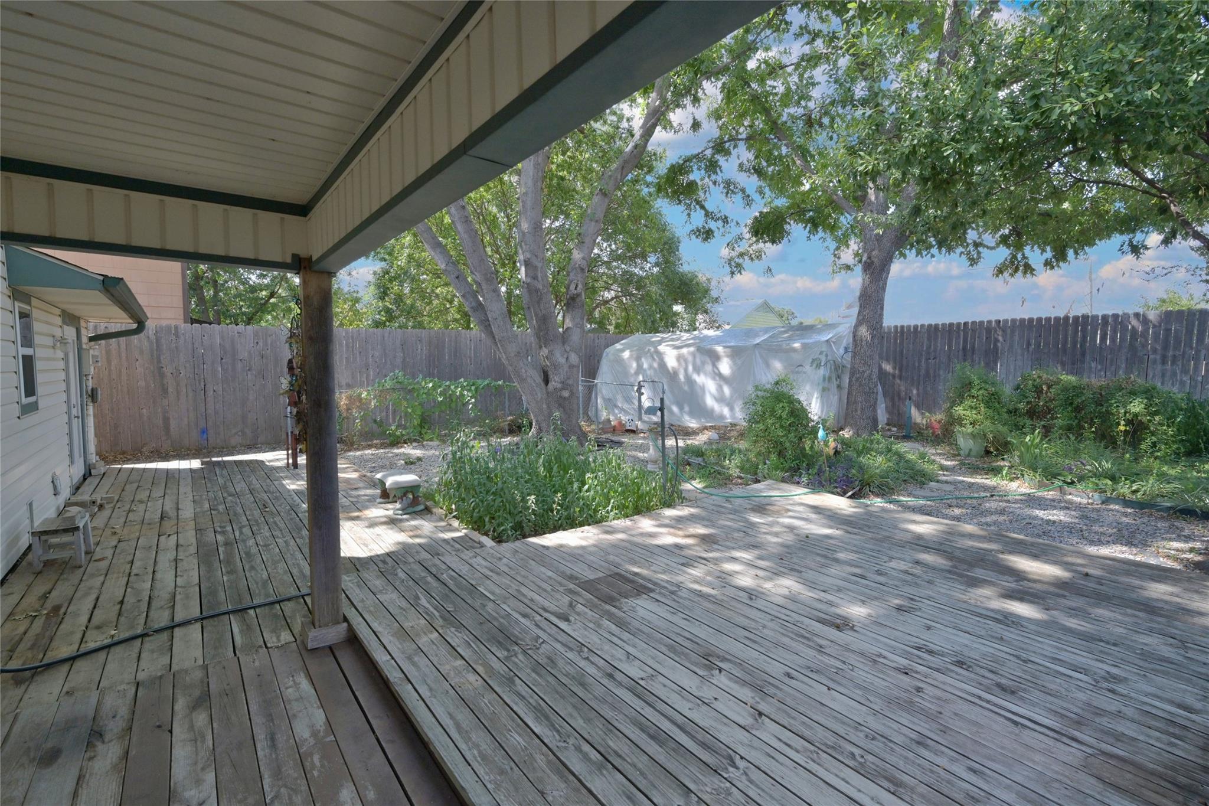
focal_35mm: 16
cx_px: 604
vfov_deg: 72.0
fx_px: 554
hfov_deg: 95.0
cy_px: 403
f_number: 8
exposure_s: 1/250
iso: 200
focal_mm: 16.5
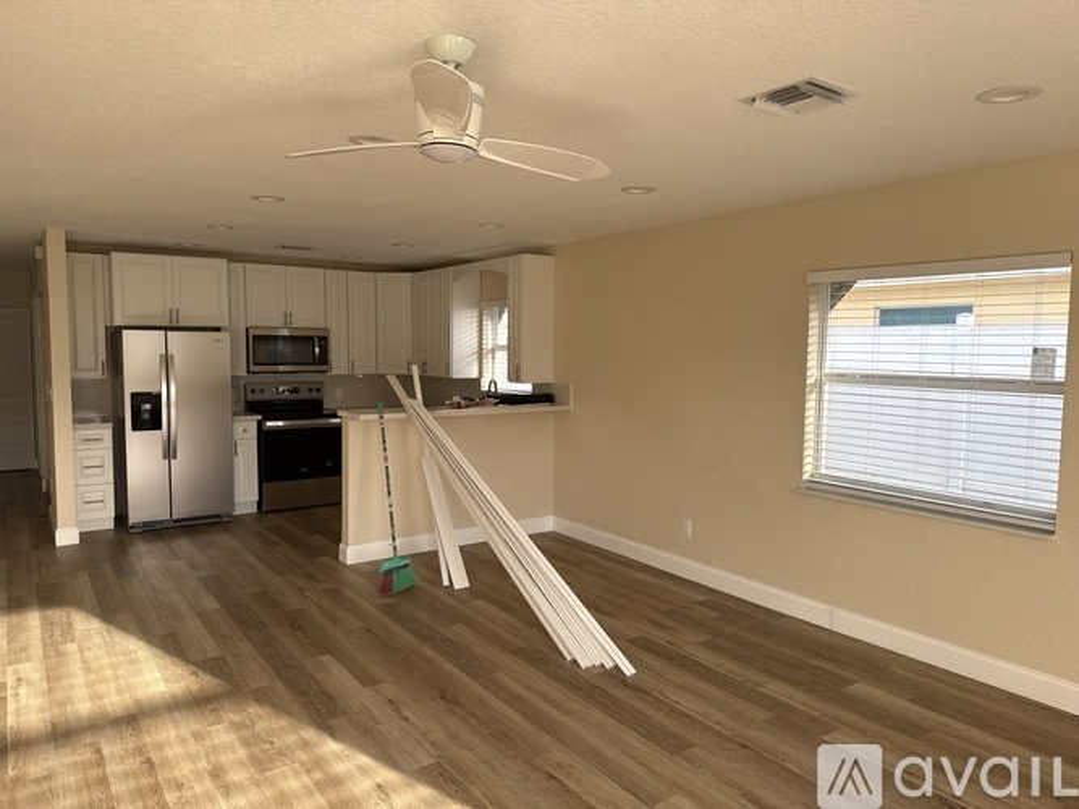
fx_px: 748
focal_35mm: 24
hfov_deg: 71.6
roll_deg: +0.6
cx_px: 540
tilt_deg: -4.3
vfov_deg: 56.8
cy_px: 404
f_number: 1.78
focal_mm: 6.76
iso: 80
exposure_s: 1/327
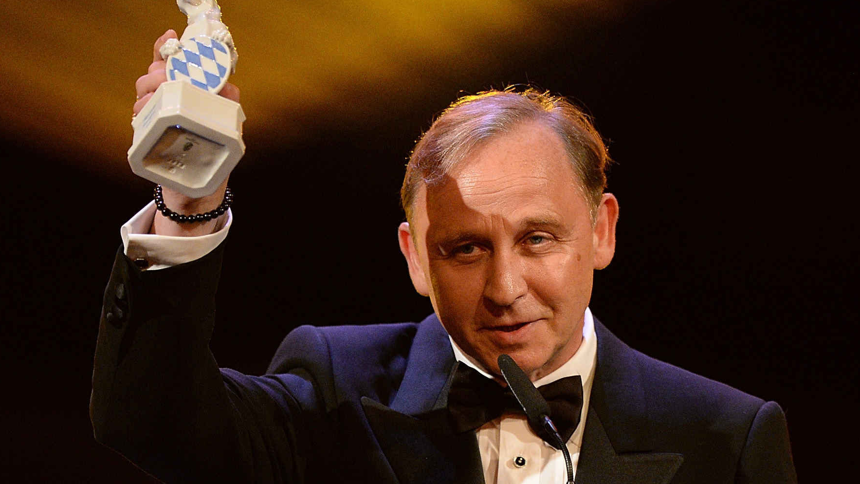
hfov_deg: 3.0
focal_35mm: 711
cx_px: 486
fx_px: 16214
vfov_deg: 1.7
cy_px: 402
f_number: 2.8
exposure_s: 1/250
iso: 4000
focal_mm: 400
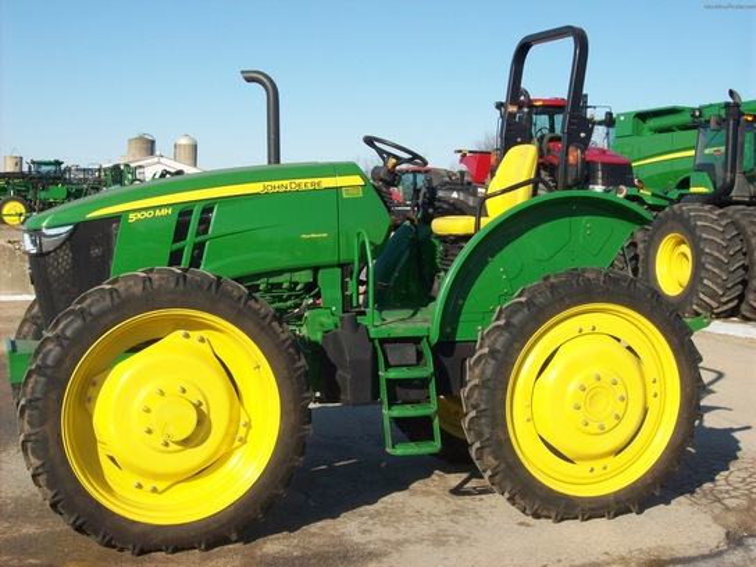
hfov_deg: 34.3
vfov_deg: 26.1
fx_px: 1223
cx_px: 378
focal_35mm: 56
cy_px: 284
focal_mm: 9.4
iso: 80
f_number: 6
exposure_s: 1/481
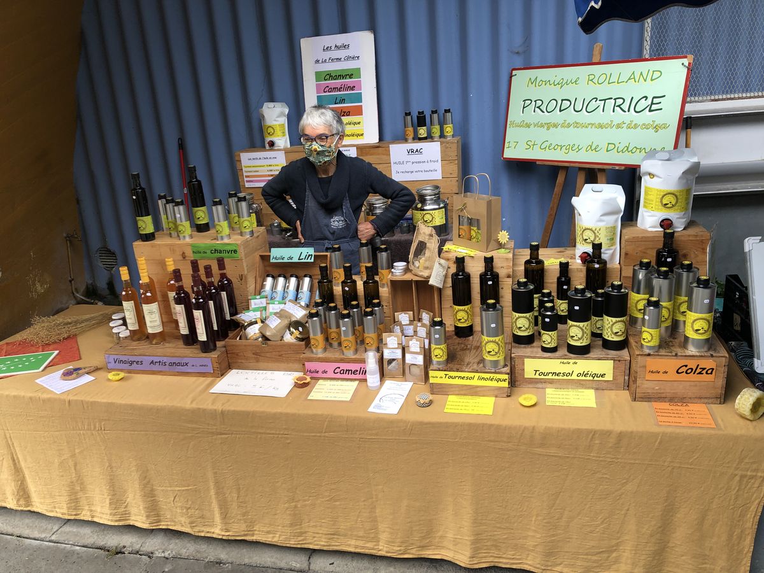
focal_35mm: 28
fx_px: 618
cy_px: 286
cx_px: 382
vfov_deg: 49.7
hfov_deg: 63.4
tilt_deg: -19.2
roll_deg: +4.9
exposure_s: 1/120
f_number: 1.8
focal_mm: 4
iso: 32
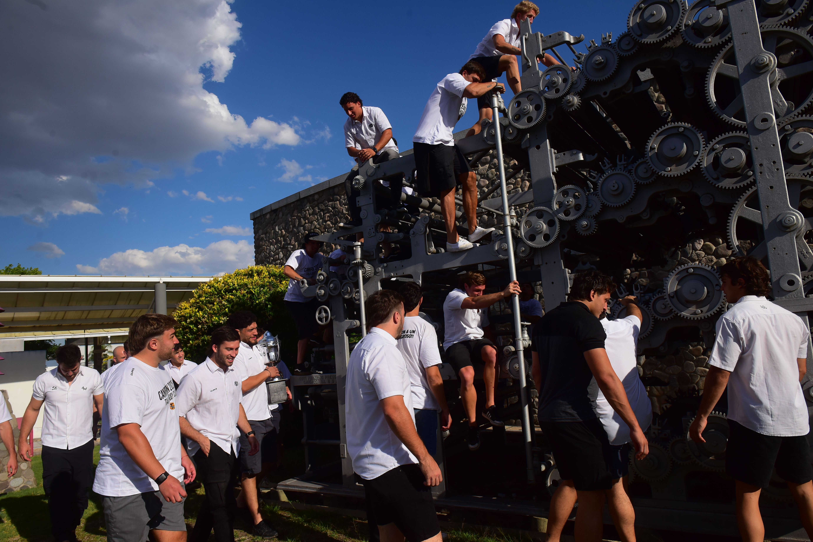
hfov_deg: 73.7
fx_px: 542
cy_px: 271
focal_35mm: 24
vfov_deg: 53.1
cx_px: 406
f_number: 8
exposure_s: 1/2500
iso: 500
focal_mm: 24
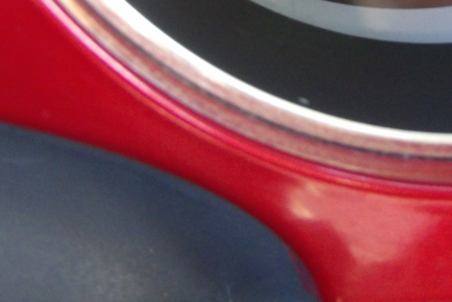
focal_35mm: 223
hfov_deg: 9.2
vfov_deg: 6.1
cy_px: -53
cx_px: 399
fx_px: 2799
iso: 633
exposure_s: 1/50
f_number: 4.2
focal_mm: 18.2
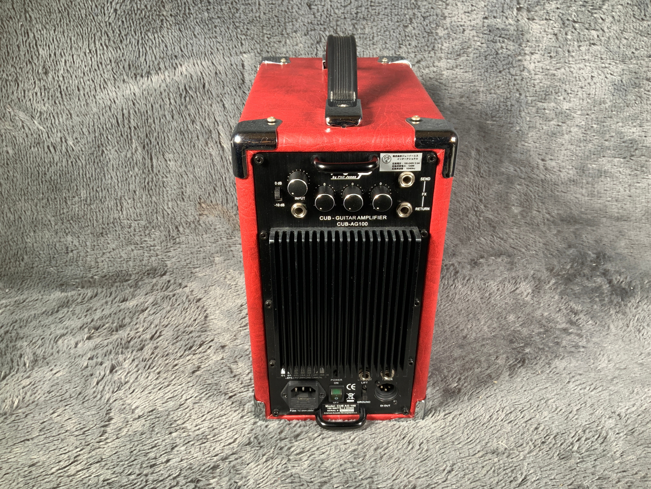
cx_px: 326
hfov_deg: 61.7
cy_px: 244
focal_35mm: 29
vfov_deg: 48.2
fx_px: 545
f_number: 1.8
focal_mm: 3
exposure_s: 1/50
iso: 100
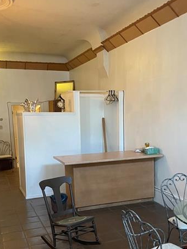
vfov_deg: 42.5
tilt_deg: -8.1
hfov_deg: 32.8
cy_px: 162
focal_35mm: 44
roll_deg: +2.9
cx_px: 108
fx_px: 317
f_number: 1.6
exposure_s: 1/60
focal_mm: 4.2
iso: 500
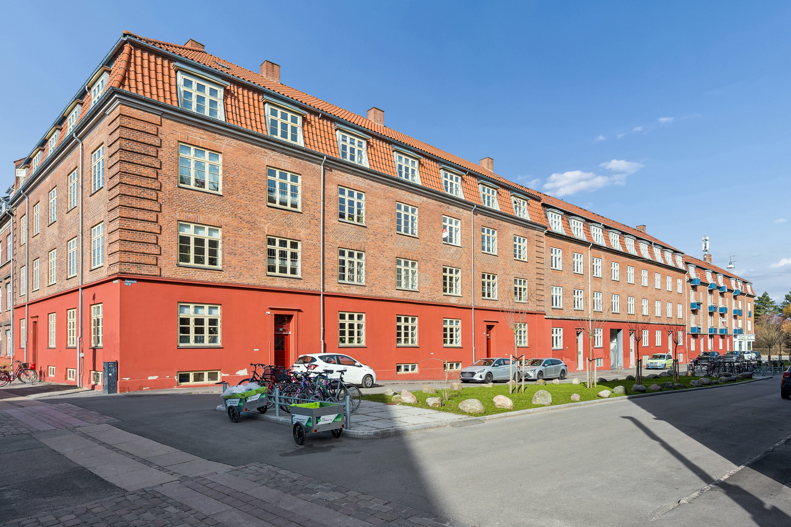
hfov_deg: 84.0
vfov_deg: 61.9
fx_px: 439
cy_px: 264
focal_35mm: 20
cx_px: 396
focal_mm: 20
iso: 125
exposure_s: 1/320
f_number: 6.3
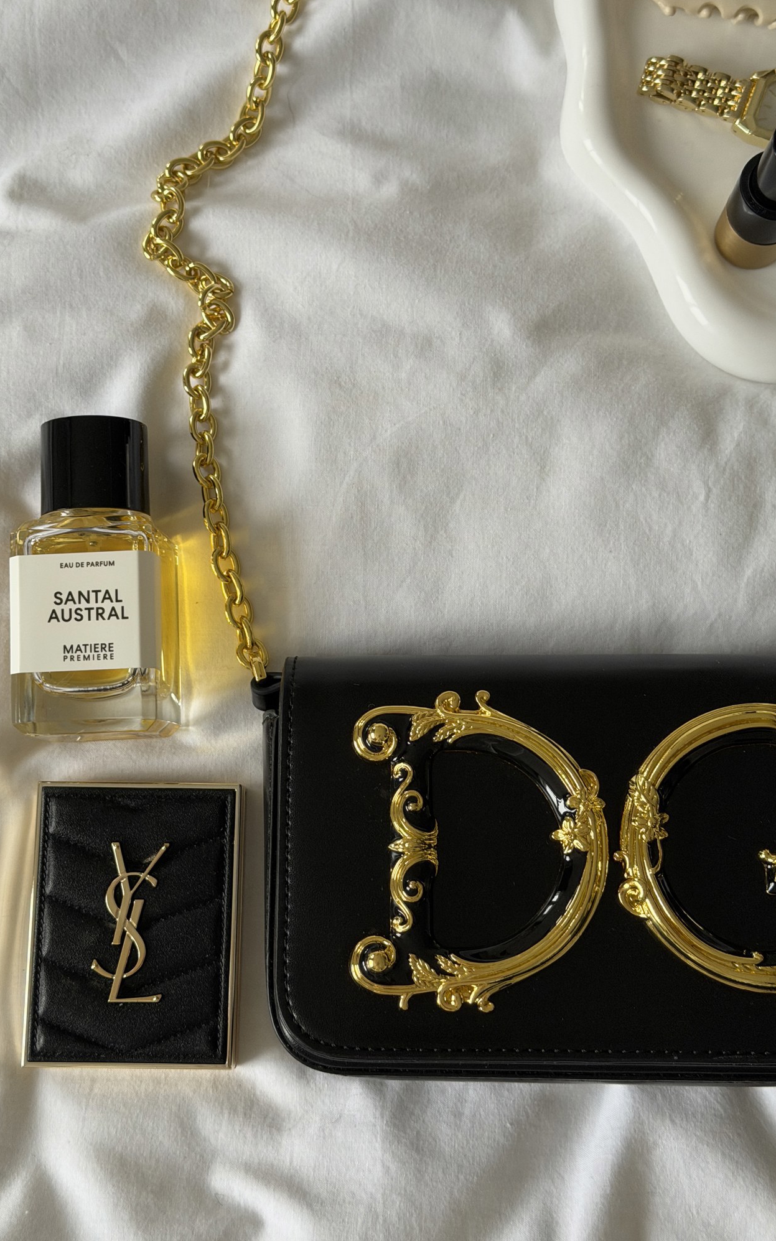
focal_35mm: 51
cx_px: 384
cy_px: 621
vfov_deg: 39.6
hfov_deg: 25.3
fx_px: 1726
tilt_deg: -81.8
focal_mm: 6.76
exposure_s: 1/60
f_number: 1.78
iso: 250
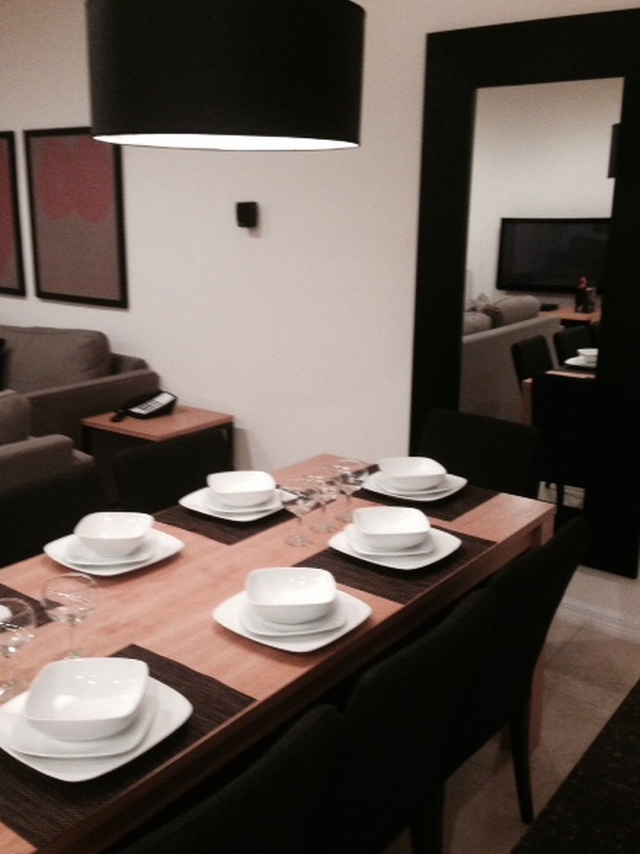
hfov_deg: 39.6
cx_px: 298
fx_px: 888
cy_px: 407
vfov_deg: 51.3
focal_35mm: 36
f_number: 2.4
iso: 400
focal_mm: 4.12
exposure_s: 1/17
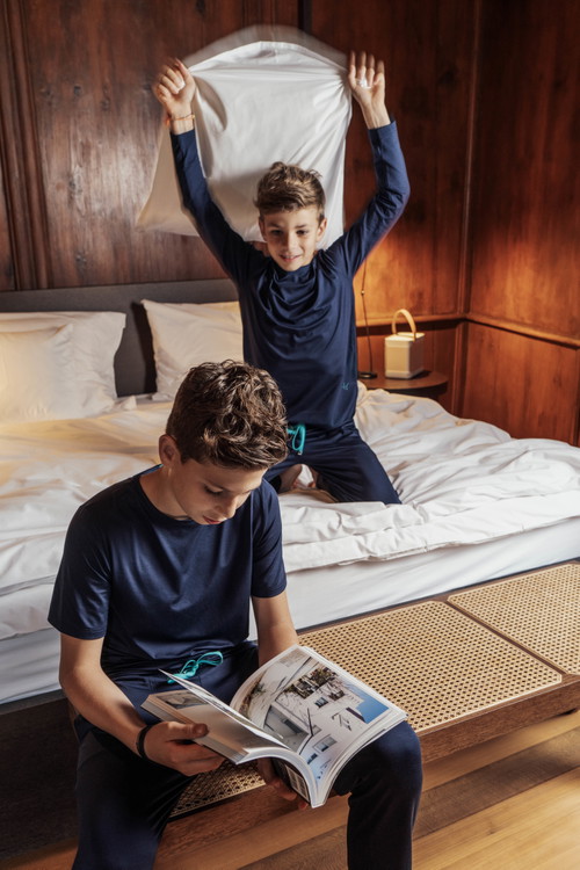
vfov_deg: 54.4
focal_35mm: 35
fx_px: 846
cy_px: 435
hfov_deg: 37.9
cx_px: 290
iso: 400
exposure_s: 1/25
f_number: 5
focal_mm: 35
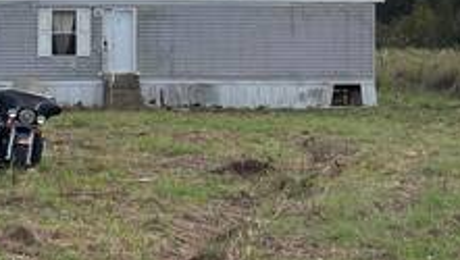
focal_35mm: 131
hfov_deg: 16.1
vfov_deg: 9.3
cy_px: 37
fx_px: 1600
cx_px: 40
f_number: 1.6
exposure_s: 1/3205
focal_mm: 5.96
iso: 40
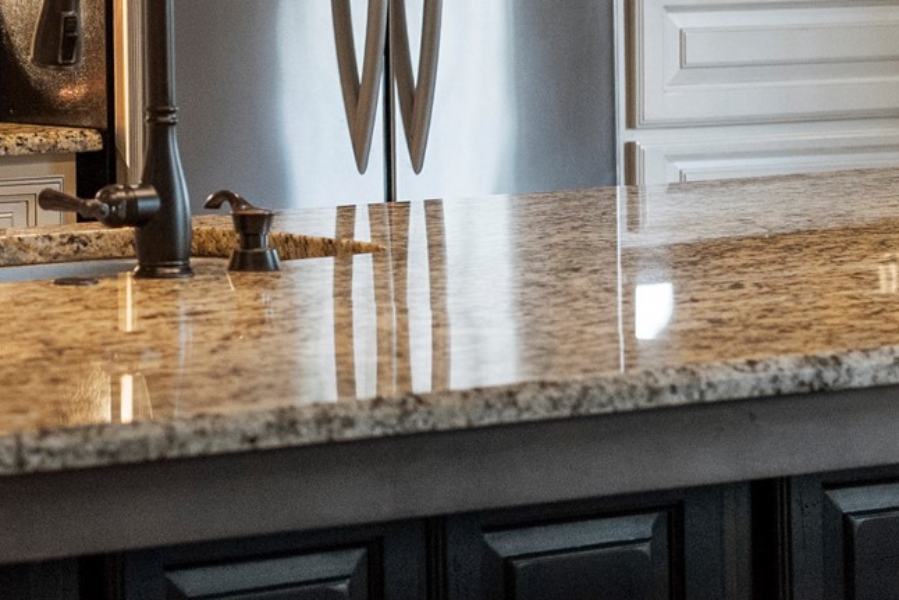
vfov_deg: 8.1
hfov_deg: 12.0
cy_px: -163
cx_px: -95
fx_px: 4196
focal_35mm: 168
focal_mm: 50
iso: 1600
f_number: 3.5
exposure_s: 1/200
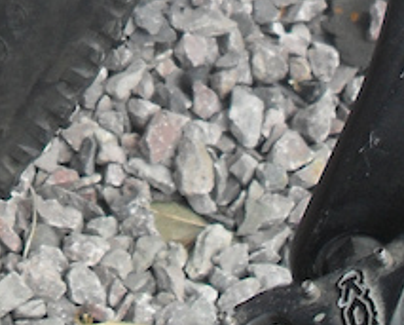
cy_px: -340
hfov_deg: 11.5
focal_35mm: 164
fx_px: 1964
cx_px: -112
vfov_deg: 8.9
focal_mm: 6.3
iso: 100
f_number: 3.2
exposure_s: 1/90
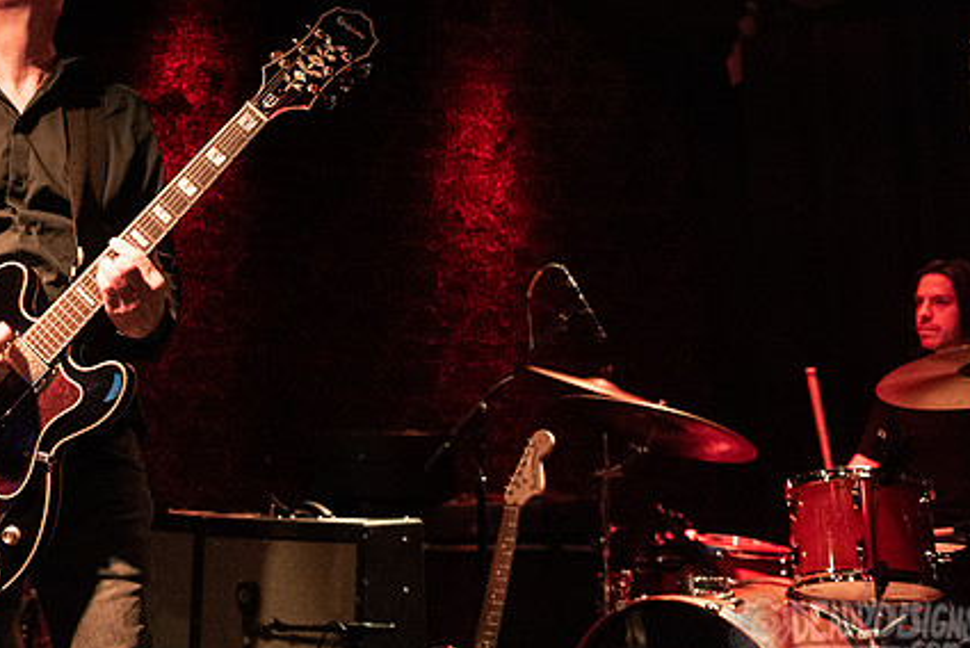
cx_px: 279
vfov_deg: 25.9
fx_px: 1402
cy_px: 238
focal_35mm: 52
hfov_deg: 37.5
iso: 4000
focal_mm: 35
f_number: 3.2
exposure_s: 1/125
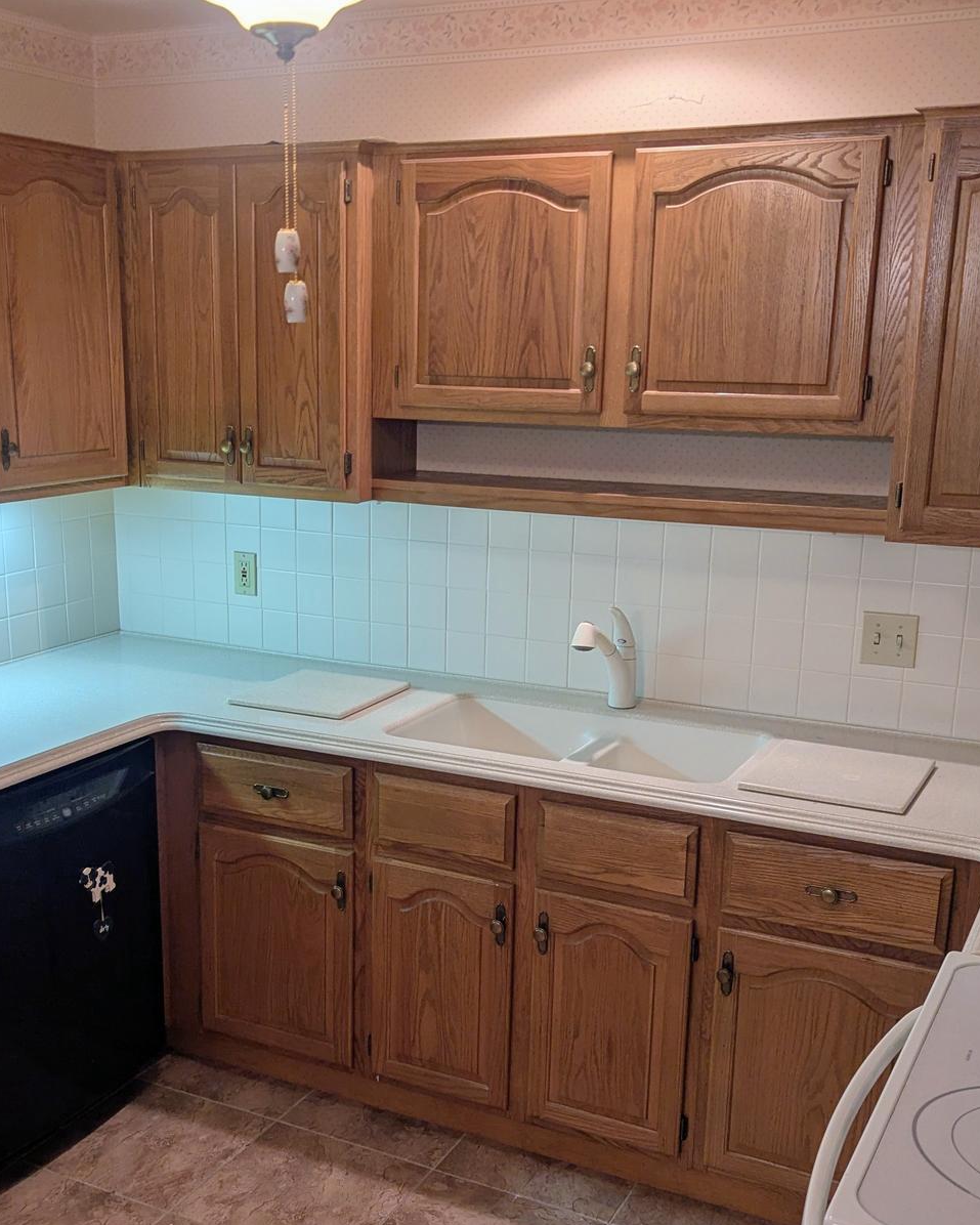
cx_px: 416
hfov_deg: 37.3
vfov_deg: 45.7
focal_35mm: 40
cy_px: 704
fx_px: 1450
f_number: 1.85
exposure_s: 1/60
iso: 77
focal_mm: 6.81
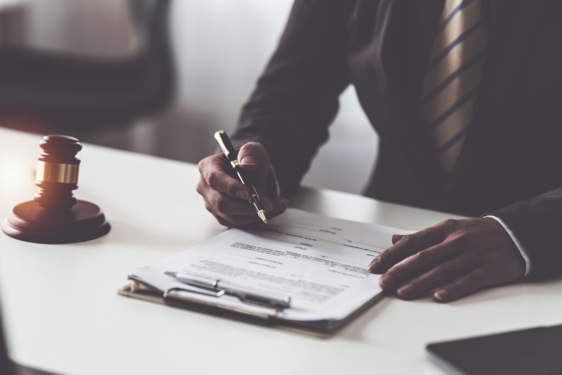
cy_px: 188
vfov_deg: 16.1
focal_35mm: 85
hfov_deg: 23.9
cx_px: 281
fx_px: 1327
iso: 100
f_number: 2
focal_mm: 85
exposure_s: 1/200
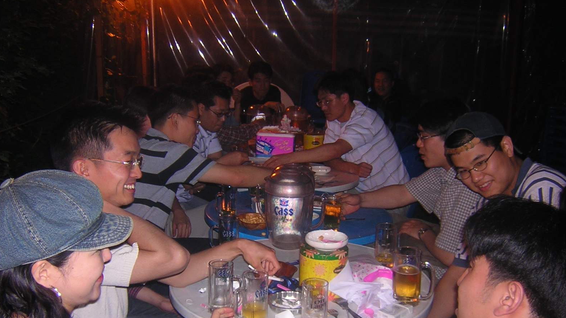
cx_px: 279
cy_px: 202
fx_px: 600
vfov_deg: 29.6
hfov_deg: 50.5
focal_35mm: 40
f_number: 2.6
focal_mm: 4.7
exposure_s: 1/60.1
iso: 133
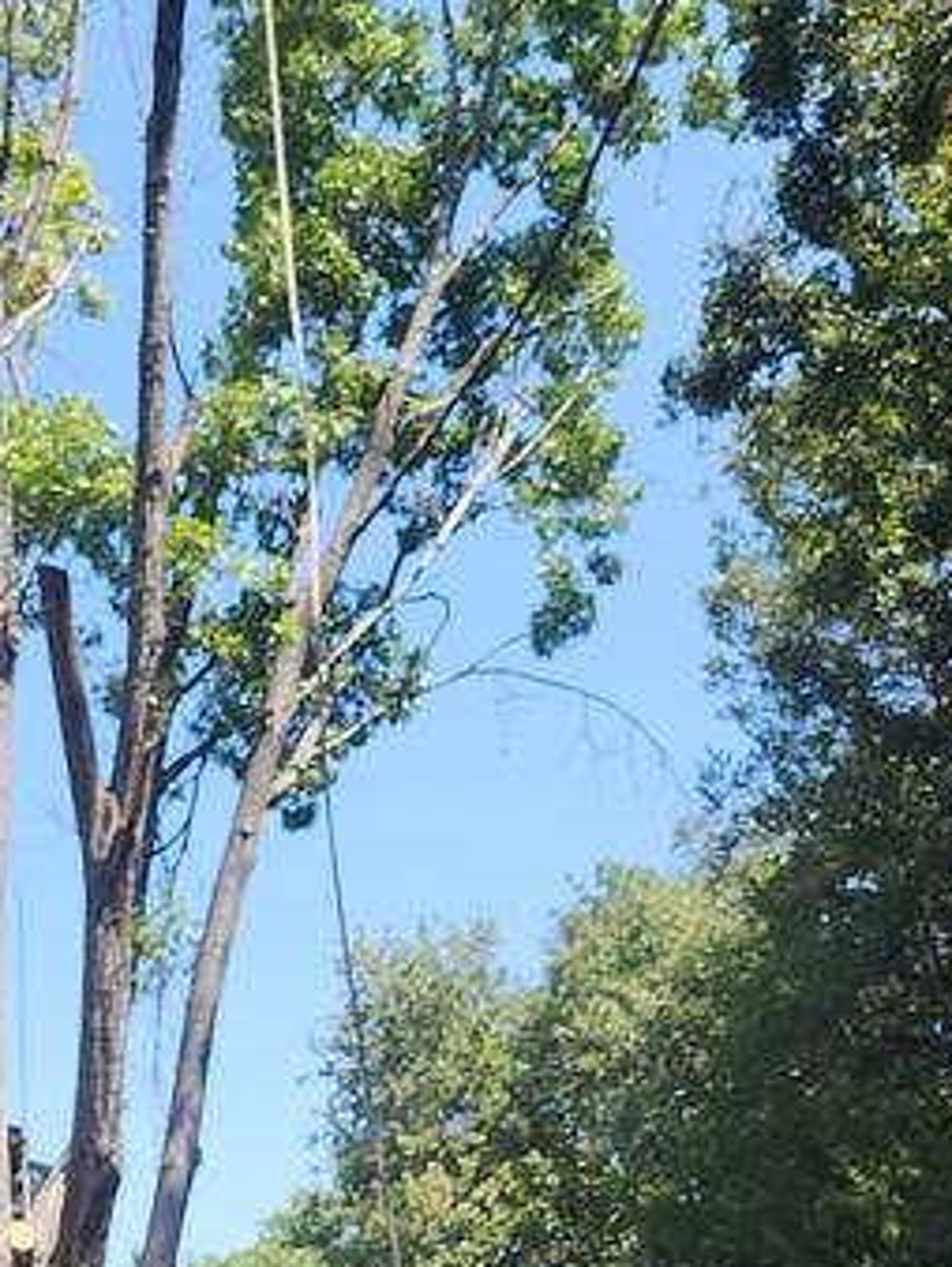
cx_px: 105
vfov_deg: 31.0
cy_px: 1239
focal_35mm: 58
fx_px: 2124
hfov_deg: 24.6
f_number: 1.8
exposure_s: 1/451
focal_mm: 6.4
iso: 12
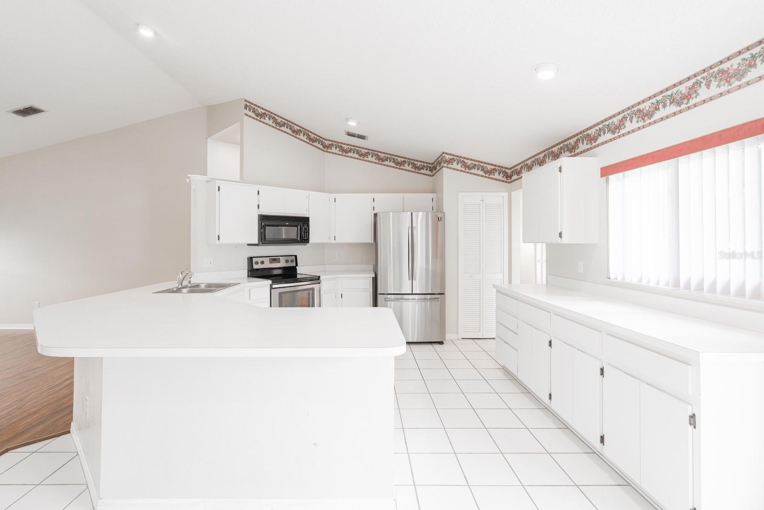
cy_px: 255
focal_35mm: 16
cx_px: 382
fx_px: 340
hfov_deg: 96.7
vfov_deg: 73.8
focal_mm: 16
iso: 100
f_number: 8
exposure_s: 1/100
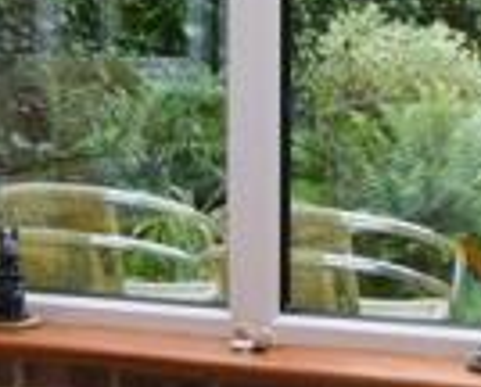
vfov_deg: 17.1
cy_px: 41
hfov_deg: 20.7
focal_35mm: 89
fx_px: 1275
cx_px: 477
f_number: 7.1
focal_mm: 13
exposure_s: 1/60
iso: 200
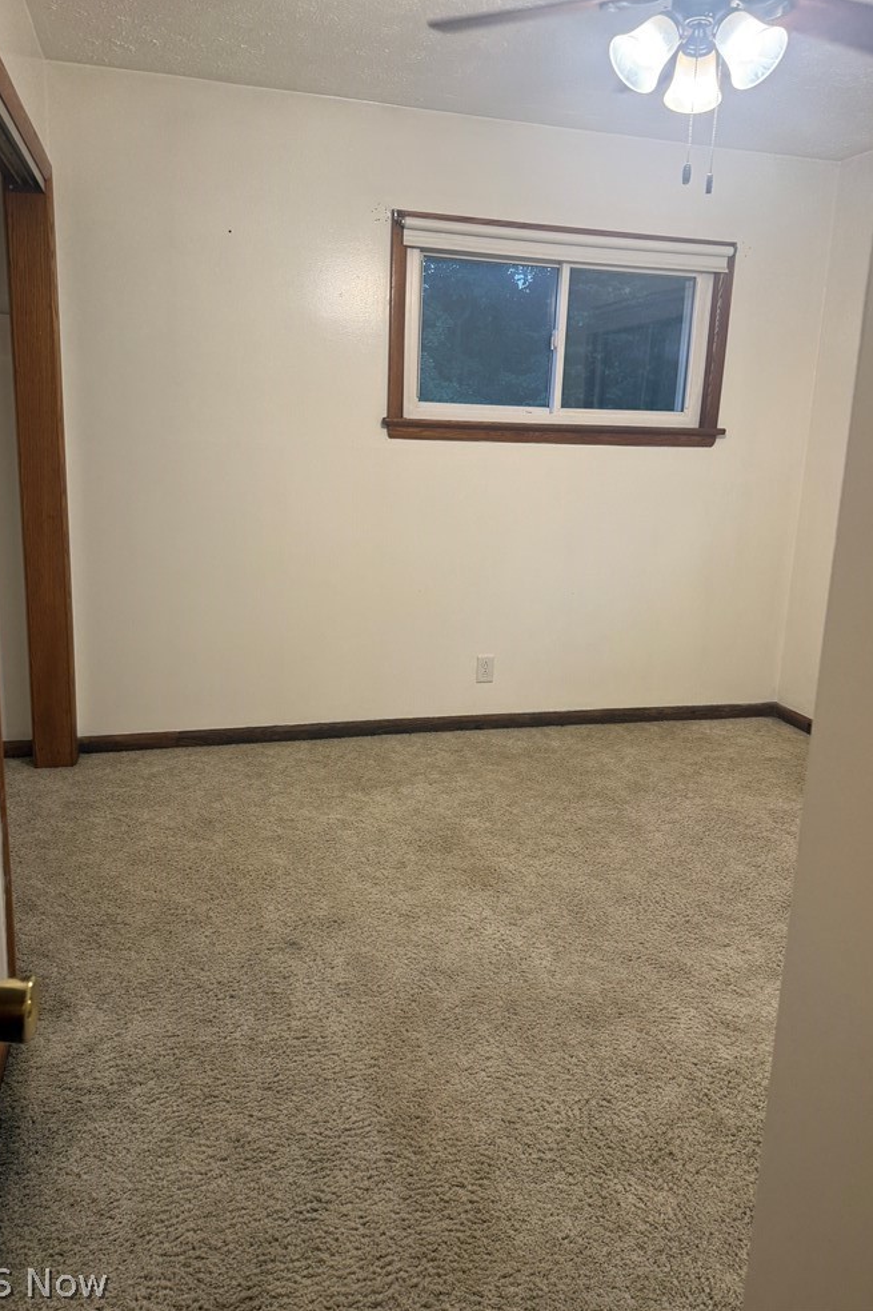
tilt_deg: -11.5
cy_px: 631
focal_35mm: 26
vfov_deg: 69.4
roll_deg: -3.2
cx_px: 436
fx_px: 946
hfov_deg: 49.5
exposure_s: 1/60
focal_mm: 6.76
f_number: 1.78
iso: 160
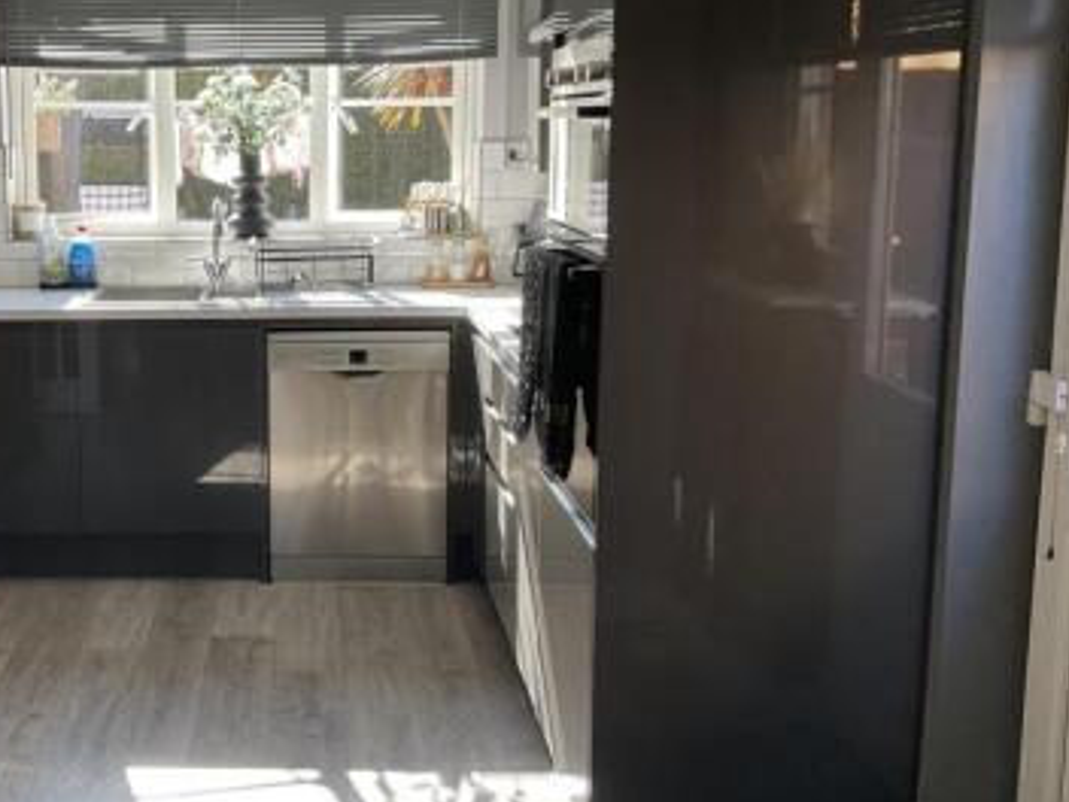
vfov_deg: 30.2
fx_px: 1482
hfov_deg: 38.2
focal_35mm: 48
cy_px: 357
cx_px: 214
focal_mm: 3
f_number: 1.8
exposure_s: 1/122
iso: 40
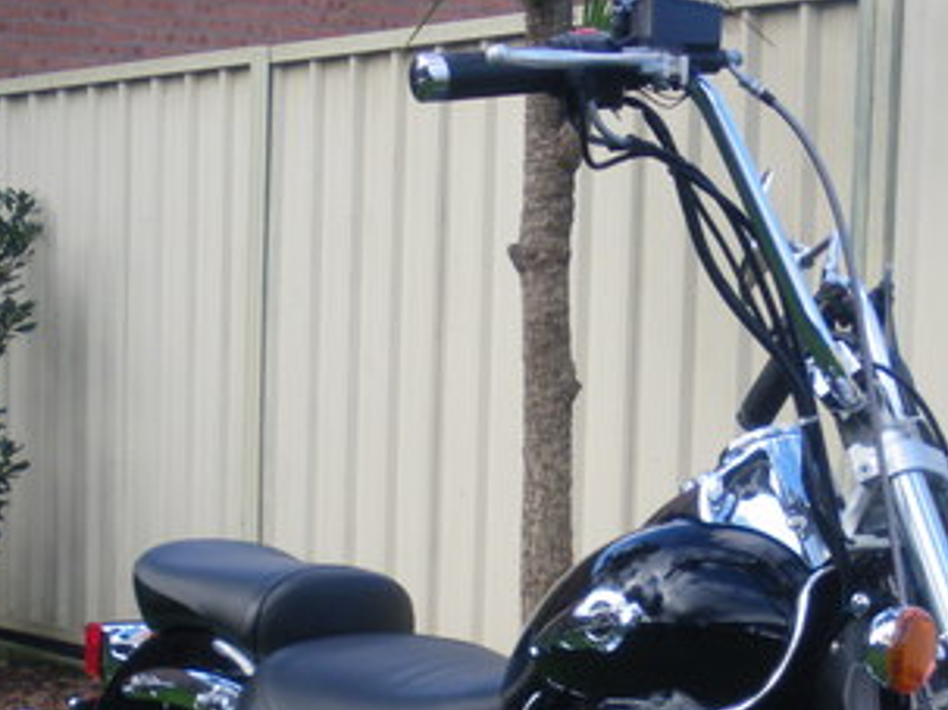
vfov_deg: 15.0
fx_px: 2601
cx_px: 710
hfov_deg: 20.5
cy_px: 860
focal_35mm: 95
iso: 64
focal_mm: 6.3
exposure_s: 1/100
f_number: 3.5
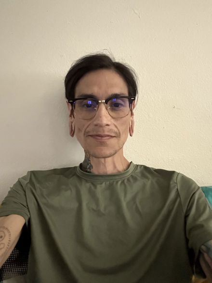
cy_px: 142
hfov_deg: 46.8
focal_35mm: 30
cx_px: 106
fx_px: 245
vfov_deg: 60.0
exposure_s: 1/15
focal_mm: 2.69
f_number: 1.9
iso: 1250
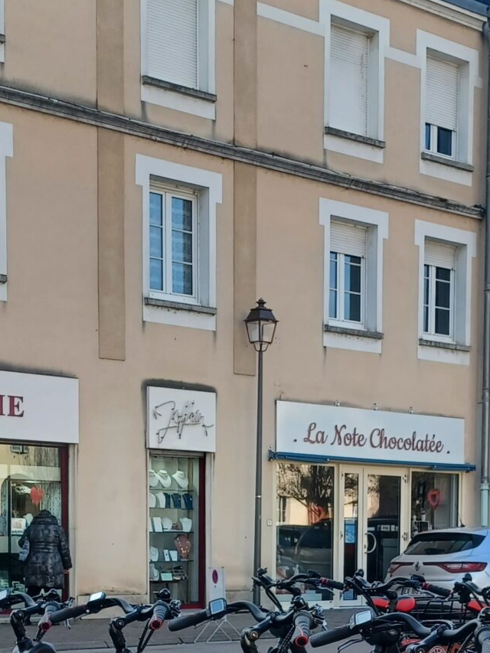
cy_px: 640
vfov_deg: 24.9
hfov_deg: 19.5
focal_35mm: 75
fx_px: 1415
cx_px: 371
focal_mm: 4.6
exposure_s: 1/169
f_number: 1.8
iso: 32
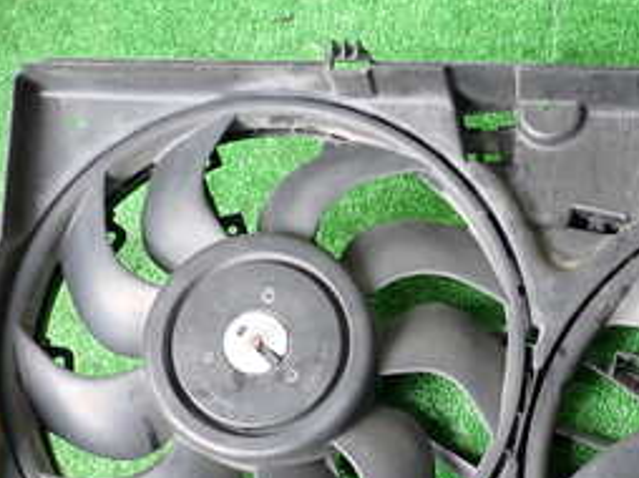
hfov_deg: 26.6
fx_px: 1309
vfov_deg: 20.1
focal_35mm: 71
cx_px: 566
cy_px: 475
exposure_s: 1/50
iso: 200
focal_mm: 5.4
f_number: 2.3
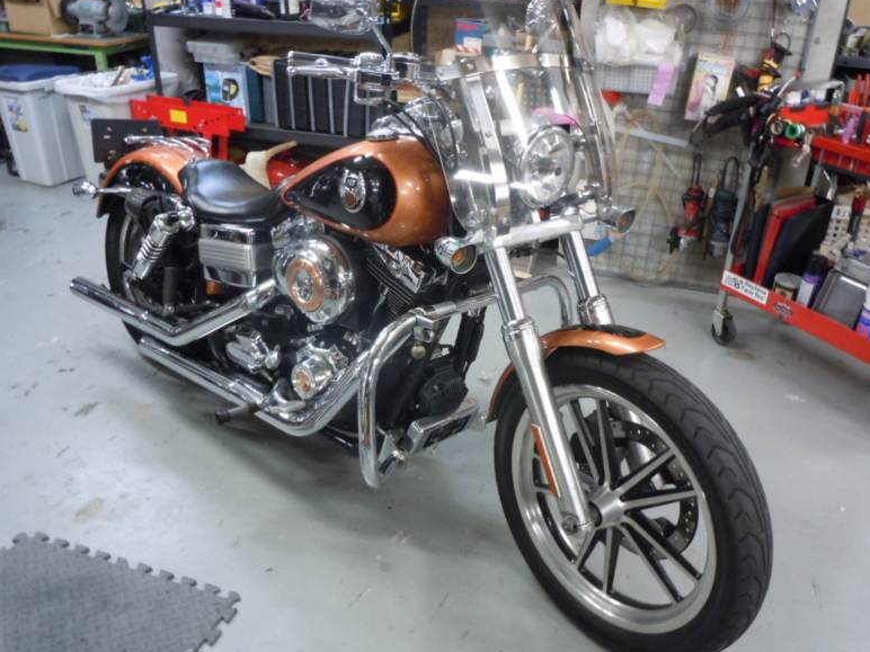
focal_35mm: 29
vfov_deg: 48.2
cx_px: 450
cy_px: 327
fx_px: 729
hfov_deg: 61.6
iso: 400
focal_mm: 5
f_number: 3.7
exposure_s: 1/13
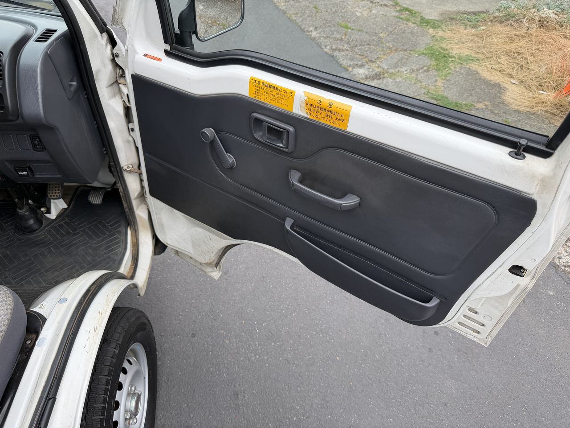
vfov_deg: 56.8
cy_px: 214
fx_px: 395
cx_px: 285
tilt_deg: -41.9
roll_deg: -2.2
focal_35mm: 24
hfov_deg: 71.6
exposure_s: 1/416
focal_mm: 6.76
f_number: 1.78
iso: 100
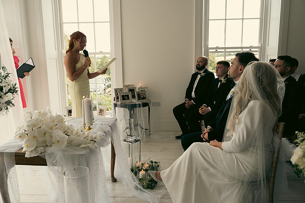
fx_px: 246
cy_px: 102
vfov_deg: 45.0
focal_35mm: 29
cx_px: 152
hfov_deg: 63.6
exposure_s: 1/160
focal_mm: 29
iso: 125
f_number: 3.5
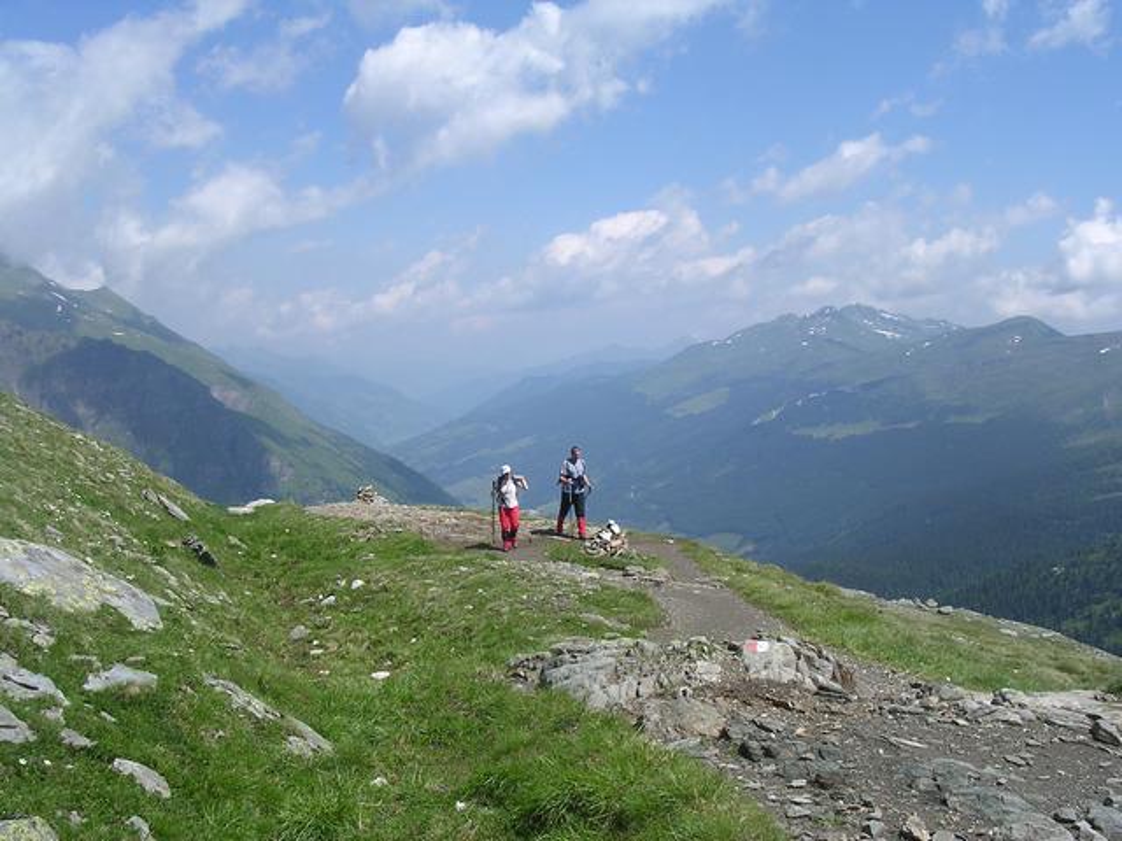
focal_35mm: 38
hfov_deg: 49.0
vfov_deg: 37.7
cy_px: 420
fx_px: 1232
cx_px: 561
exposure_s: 1/314
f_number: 5.6
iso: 100
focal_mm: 5.8
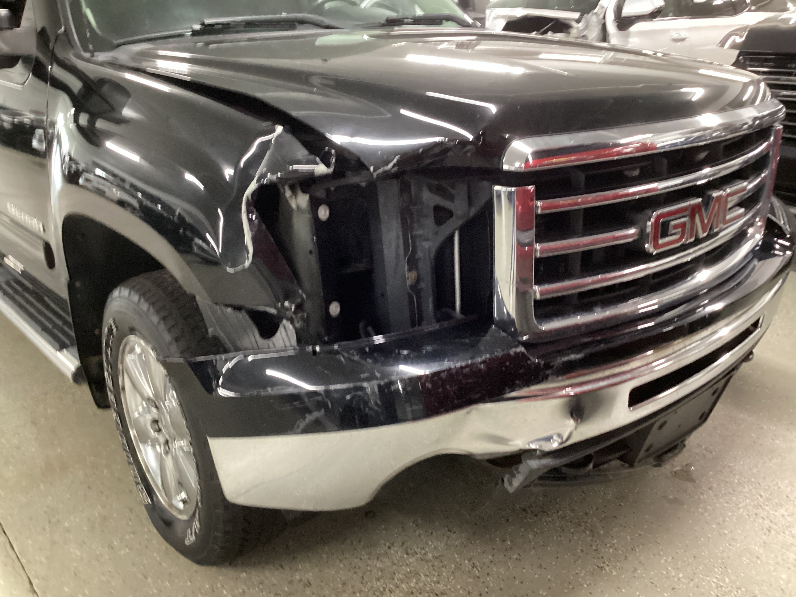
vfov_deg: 45.4
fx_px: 713
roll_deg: +1.0
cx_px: 398
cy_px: 298
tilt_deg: -22.5
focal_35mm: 31
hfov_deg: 58.4
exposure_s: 1/25
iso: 400
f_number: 2.4
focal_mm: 3.3
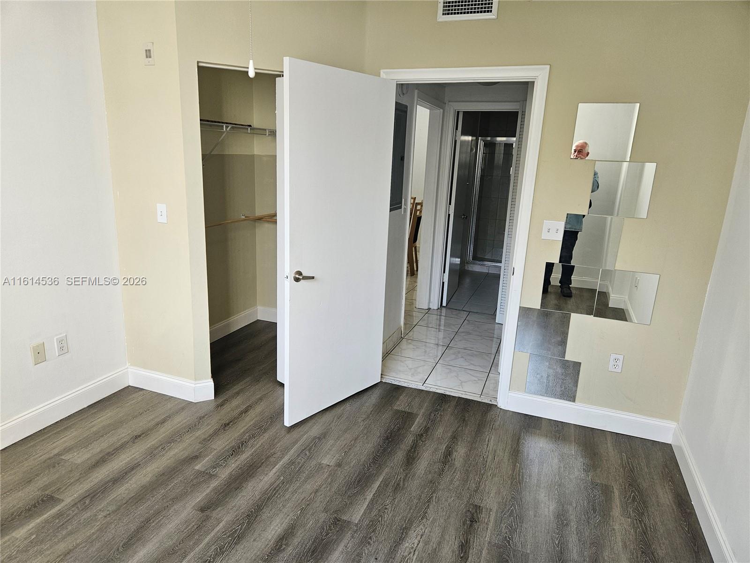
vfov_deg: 58.9
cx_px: 375
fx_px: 498
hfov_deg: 73.9
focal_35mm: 23
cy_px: 282
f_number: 1.8
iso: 125
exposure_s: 1/120
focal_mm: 5.4
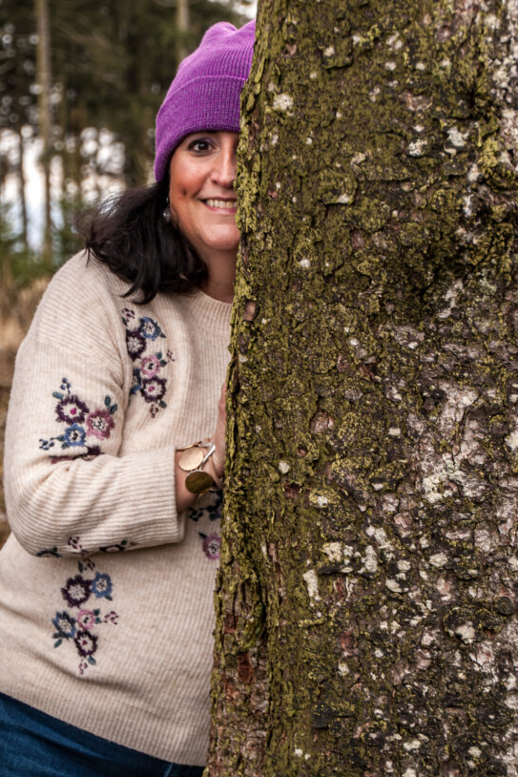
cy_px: 360
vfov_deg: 14.5
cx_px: 204
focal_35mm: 142
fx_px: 3055
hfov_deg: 9.7
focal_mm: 75
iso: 100
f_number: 5.6
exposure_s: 1/30
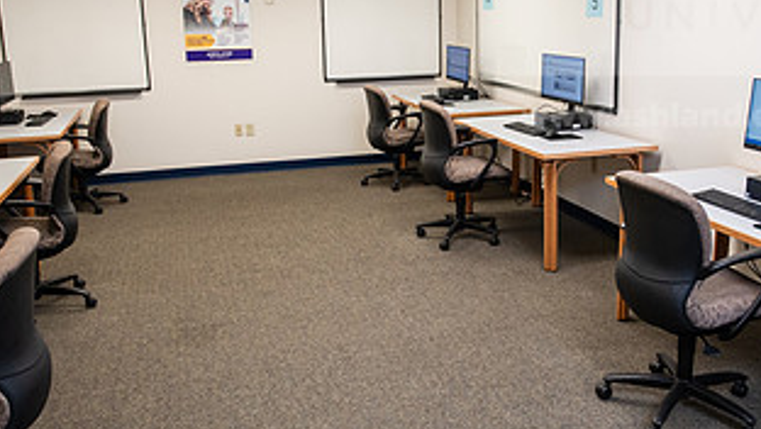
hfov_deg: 53.9
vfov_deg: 31.9
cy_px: 167
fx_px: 747
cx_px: 410
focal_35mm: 37
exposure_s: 1/125
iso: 800
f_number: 4
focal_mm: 19
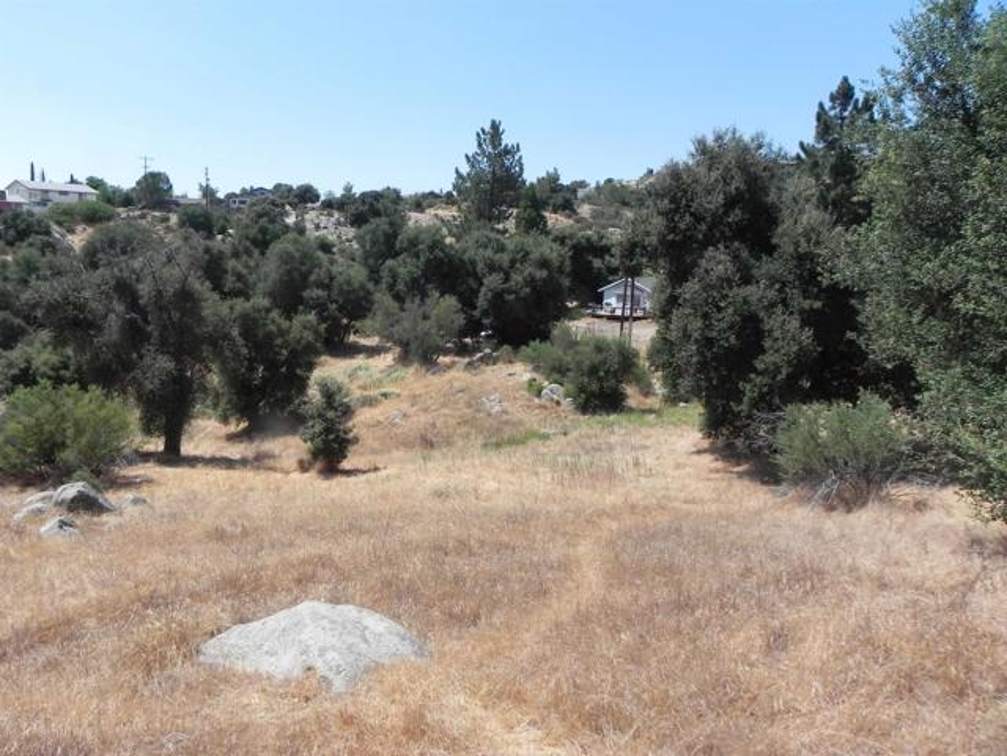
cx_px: 504
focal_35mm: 26
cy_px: 378
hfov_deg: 67.3
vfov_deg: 53.1
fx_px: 756
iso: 160
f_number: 7.1
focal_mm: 4.6
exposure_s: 1/365
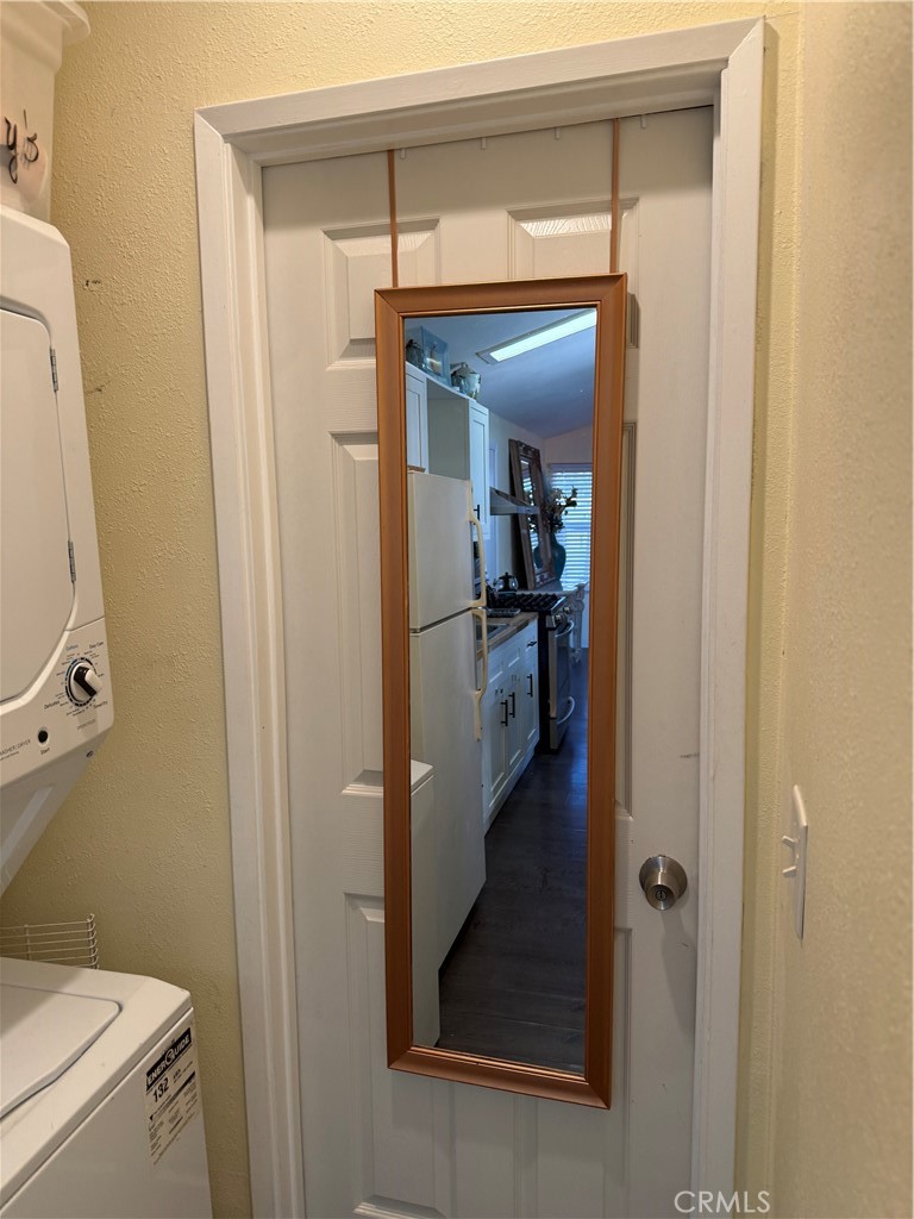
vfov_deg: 71.6
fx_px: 845
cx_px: 457
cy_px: 610
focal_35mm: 24
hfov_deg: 56.8
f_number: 1.78
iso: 160
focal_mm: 6.76
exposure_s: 1/60
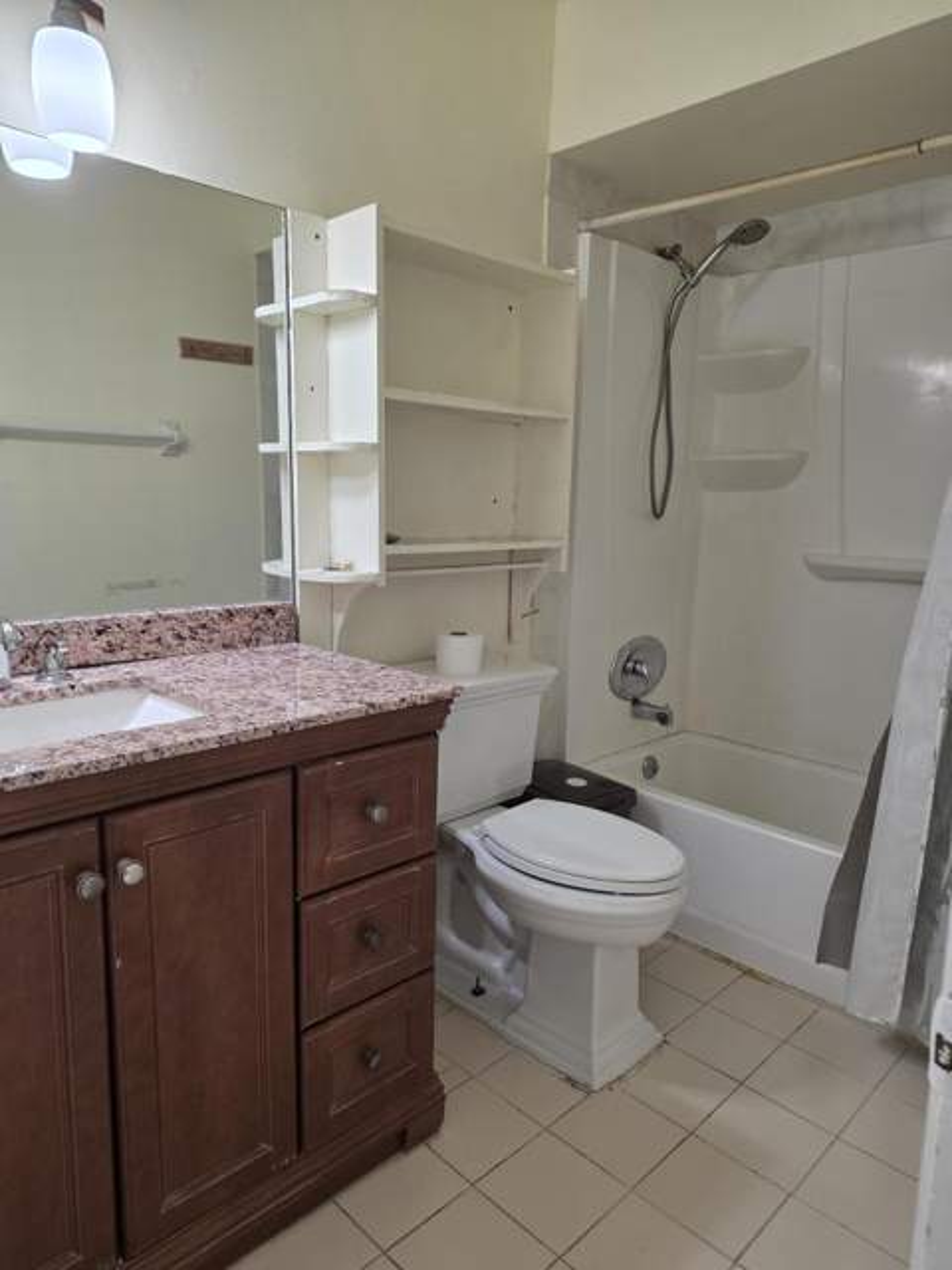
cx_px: 476
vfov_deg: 73.9
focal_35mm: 23
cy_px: 635
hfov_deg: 58.9
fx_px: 843
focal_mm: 6.3
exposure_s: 1/120
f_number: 1.7
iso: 200
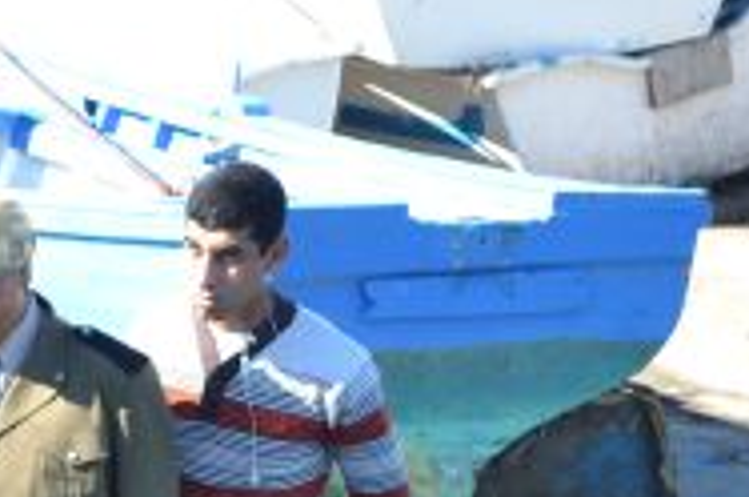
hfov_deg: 7.3
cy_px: 617
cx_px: -104
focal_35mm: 283
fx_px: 5872
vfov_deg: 4.8
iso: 100
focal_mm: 55
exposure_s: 1/160
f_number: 6.3
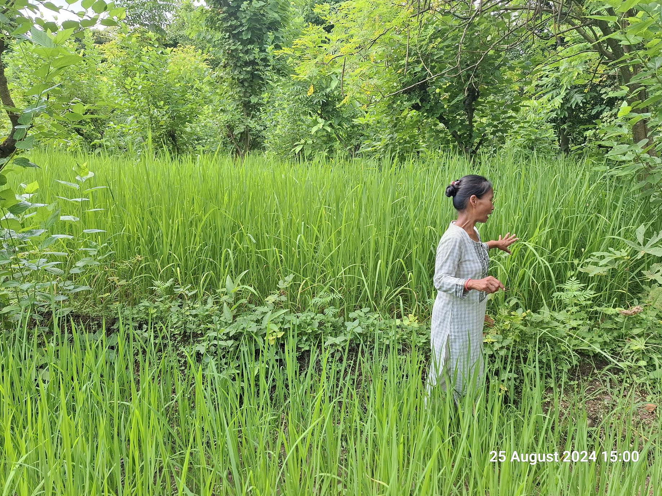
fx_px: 459
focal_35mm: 24
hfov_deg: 71.6
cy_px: 242
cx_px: 323
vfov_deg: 56.8
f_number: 1.8
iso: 50
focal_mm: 5.54
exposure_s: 1/177
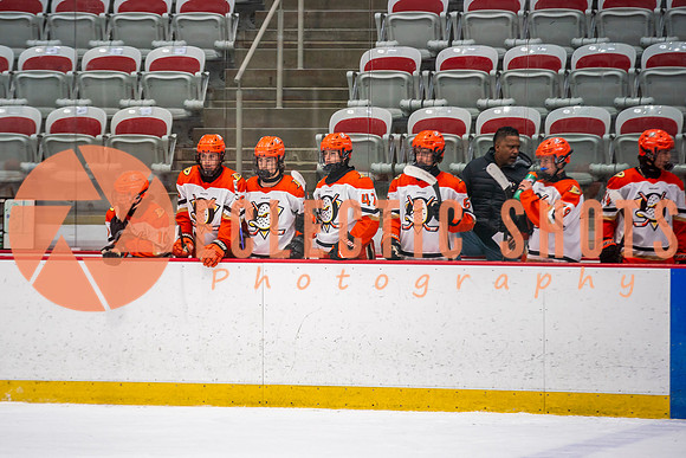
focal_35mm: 236
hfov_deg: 8.7
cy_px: 237
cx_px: 284
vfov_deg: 5.8
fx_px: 4496
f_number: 2.8
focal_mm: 200
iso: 1250
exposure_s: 1/640
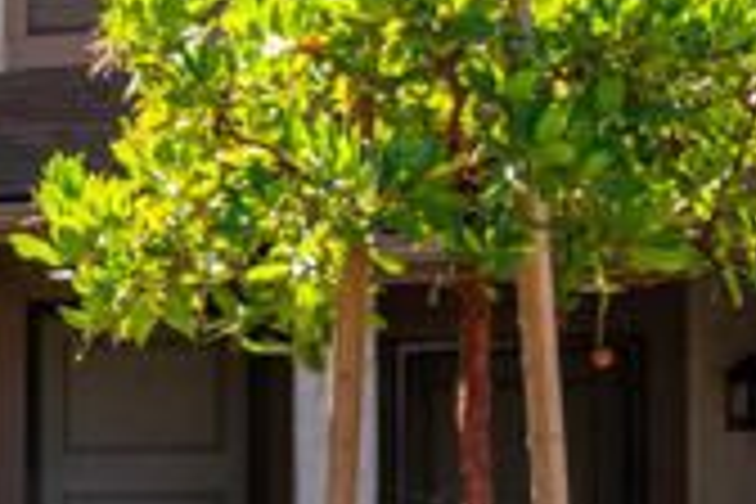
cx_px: -1125
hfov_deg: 10.4
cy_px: 546
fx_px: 3528
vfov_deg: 8.1
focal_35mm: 168
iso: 100
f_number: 11
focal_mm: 20.6
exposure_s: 1/50
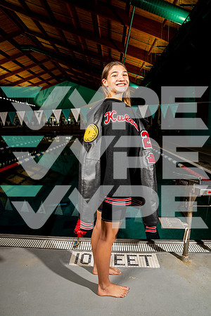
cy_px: 158
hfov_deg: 53.1
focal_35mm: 24
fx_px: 211
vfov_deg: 73.7
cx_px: 106
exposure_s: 1/125
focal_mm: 24
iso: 400
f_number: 6.3
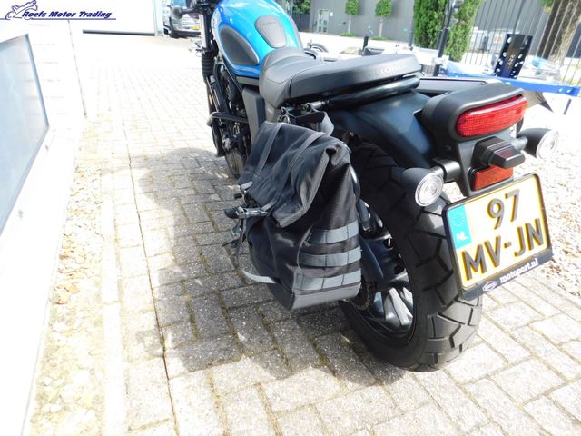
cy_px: 218
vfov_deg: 58.9
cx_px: 290
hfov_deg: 73.9
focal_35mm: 23
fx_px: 386
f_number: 3
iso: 125
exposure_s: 1/250
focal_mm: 4
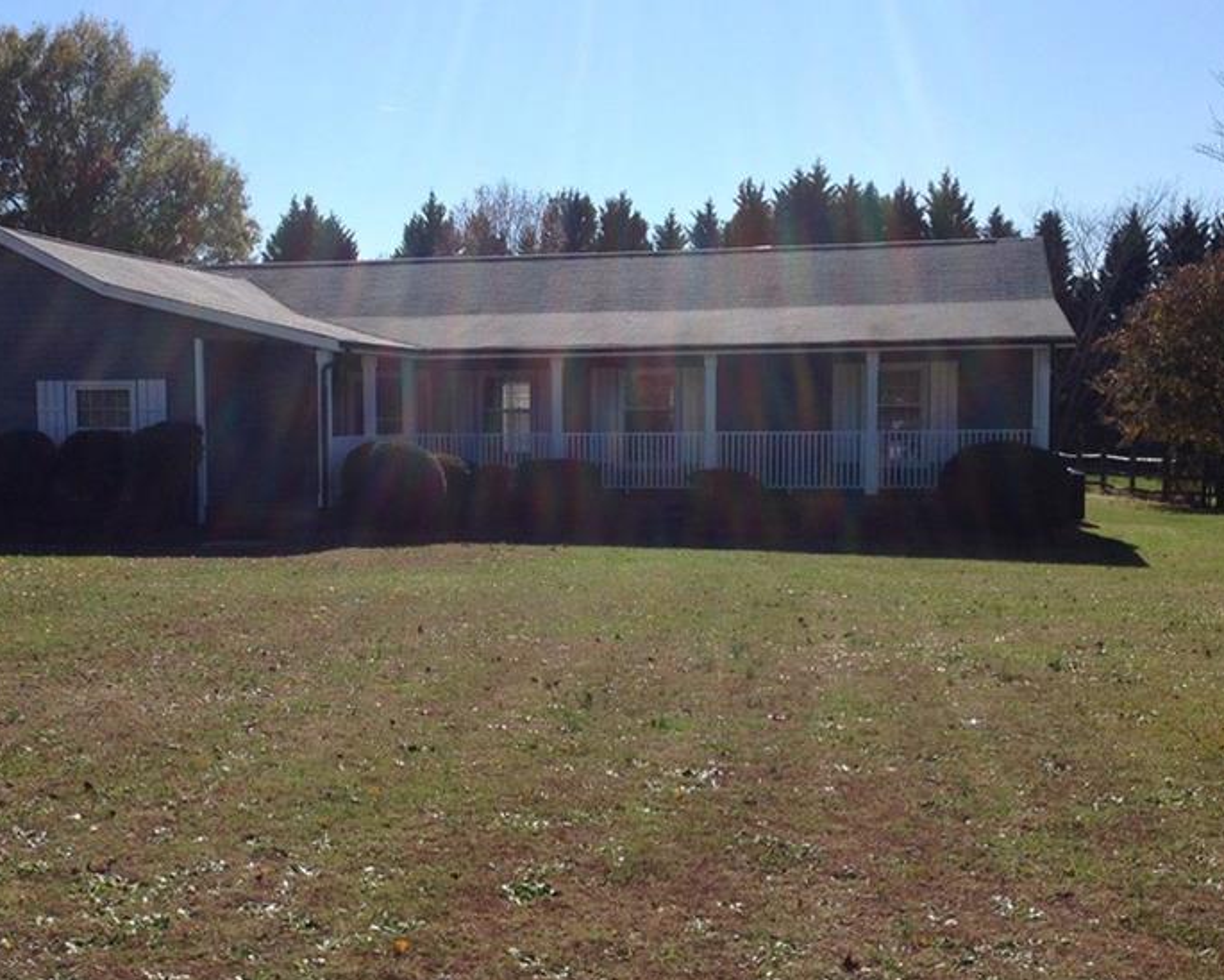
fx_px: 1848
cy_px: 526
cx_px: 475
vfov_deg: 29.7
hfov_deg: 36.5
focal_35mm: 51
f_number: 2.4
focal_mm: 4.28
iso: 50
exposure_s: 1/2747
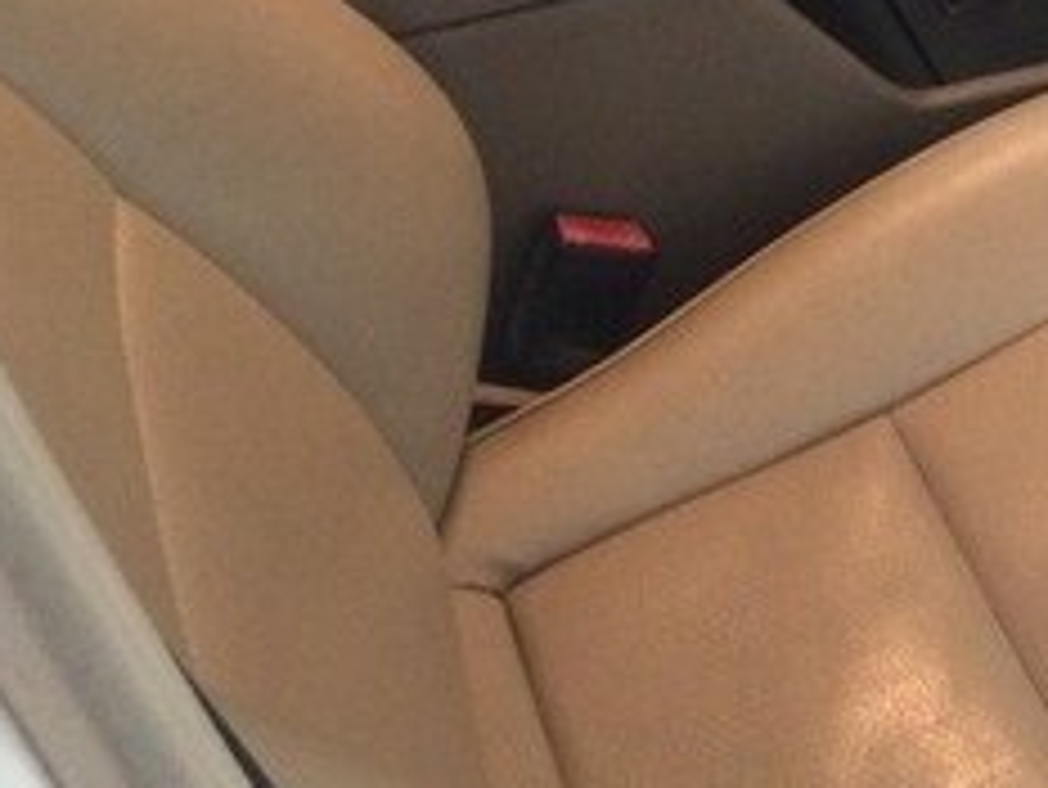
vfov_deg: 17.2
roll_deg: -1.5
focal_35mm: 82
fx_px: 2484
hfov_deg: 22.2
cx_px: 1210
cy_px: -151
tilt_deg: -30.4
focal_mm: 4.15
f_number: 2.2
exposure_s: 1/17
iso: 400
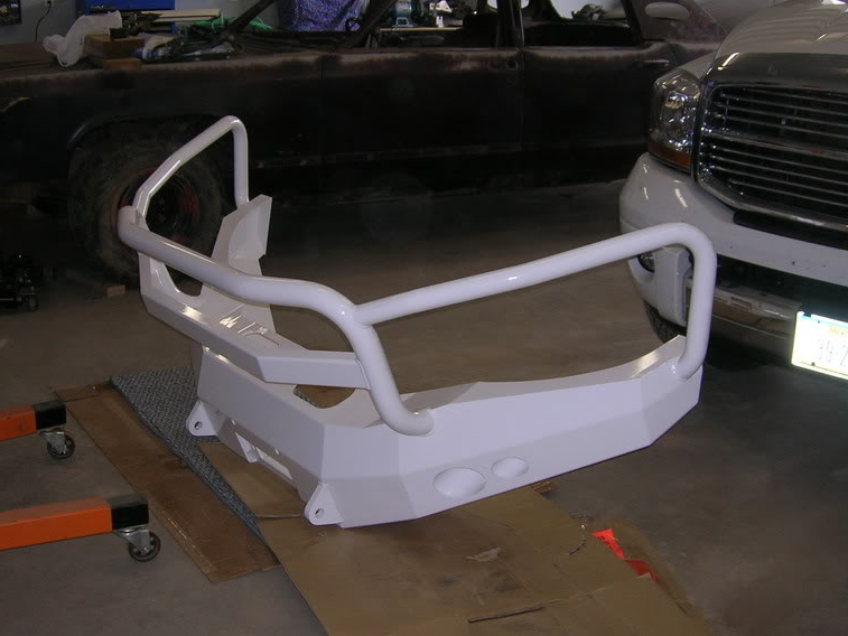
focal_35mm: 46
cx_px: 372
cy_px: 321
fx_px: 1127
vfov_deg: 31.5
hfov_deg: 41.2
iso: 50
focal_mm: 5.7
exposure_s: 1/60.1
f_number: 2.9
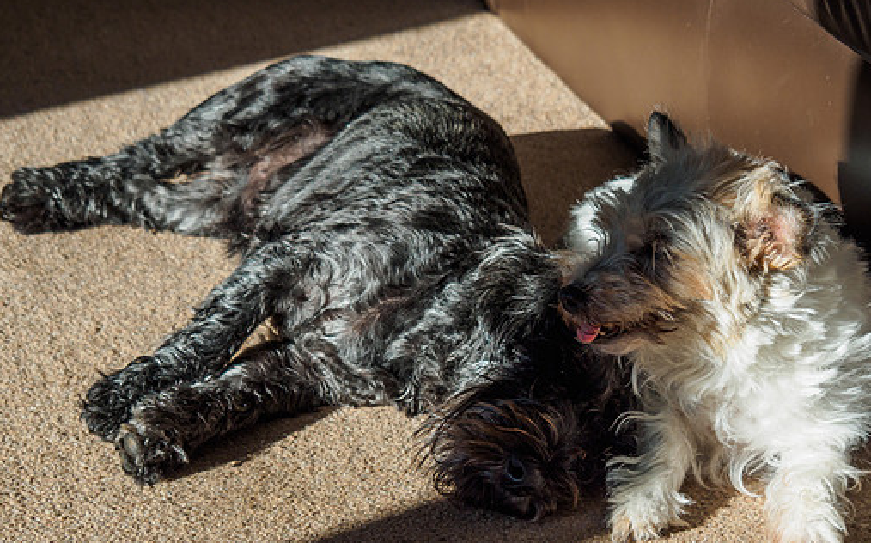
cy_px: 296
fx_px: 2680
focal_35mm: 113
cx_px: 534
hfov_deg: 18.4
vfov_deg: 11.6
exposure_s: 1/200
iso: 200
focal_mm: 42
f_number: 5.4
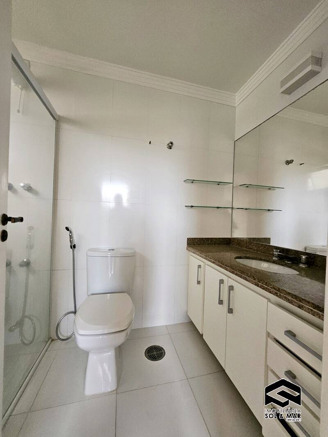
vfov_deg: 106.2
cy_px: 218
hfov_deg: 89.9
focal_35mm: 13
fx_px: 164
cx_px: 164
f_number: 2.2
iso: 200
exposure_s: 1/60
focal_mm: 1.7
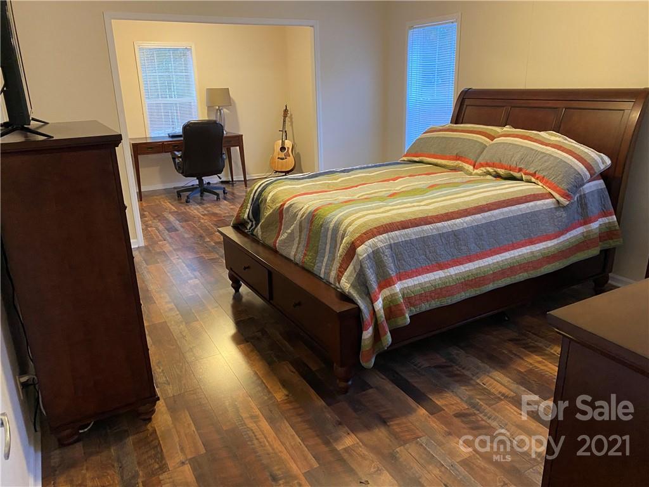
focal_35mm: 26
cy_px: 244
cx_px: 324
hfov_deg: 67.3
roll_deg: +1.7
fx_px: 487
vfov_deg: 53.1
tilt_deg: -18.6
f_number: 1.8
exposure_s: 1/30
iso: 400
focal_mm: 4.25
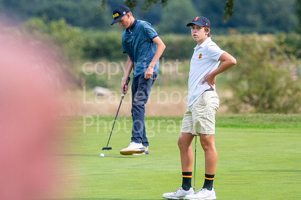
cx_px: 142
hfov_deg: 4.3
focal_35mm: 476
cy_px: 94
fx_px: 3978
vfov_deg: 2.9
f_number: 5
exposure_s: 1/1600
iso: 250
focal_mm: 300
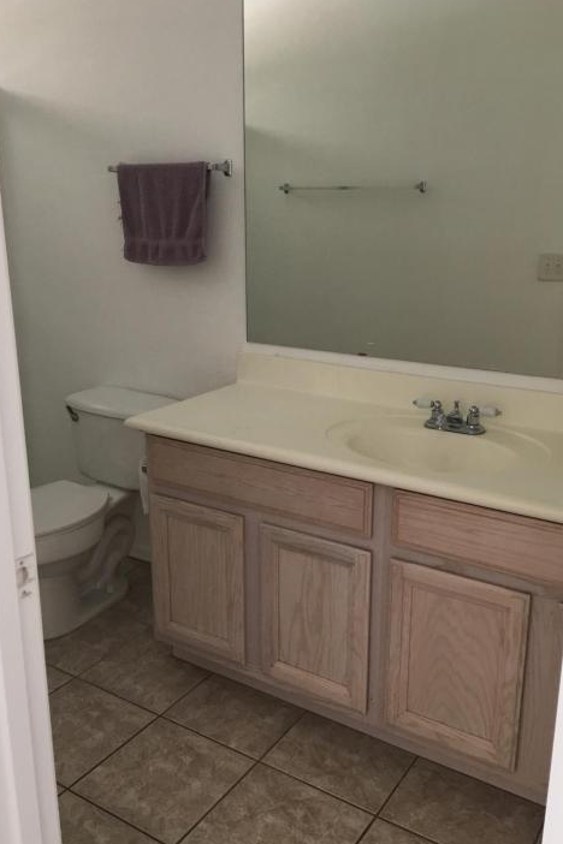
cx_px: 274
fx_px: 774
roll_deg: -0.8
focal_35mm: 33
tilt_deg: -15.2
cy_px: 429
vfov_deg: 57.2
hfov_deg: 40.0
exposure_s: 1/17
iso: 40
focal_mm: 4.15
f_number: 2.2
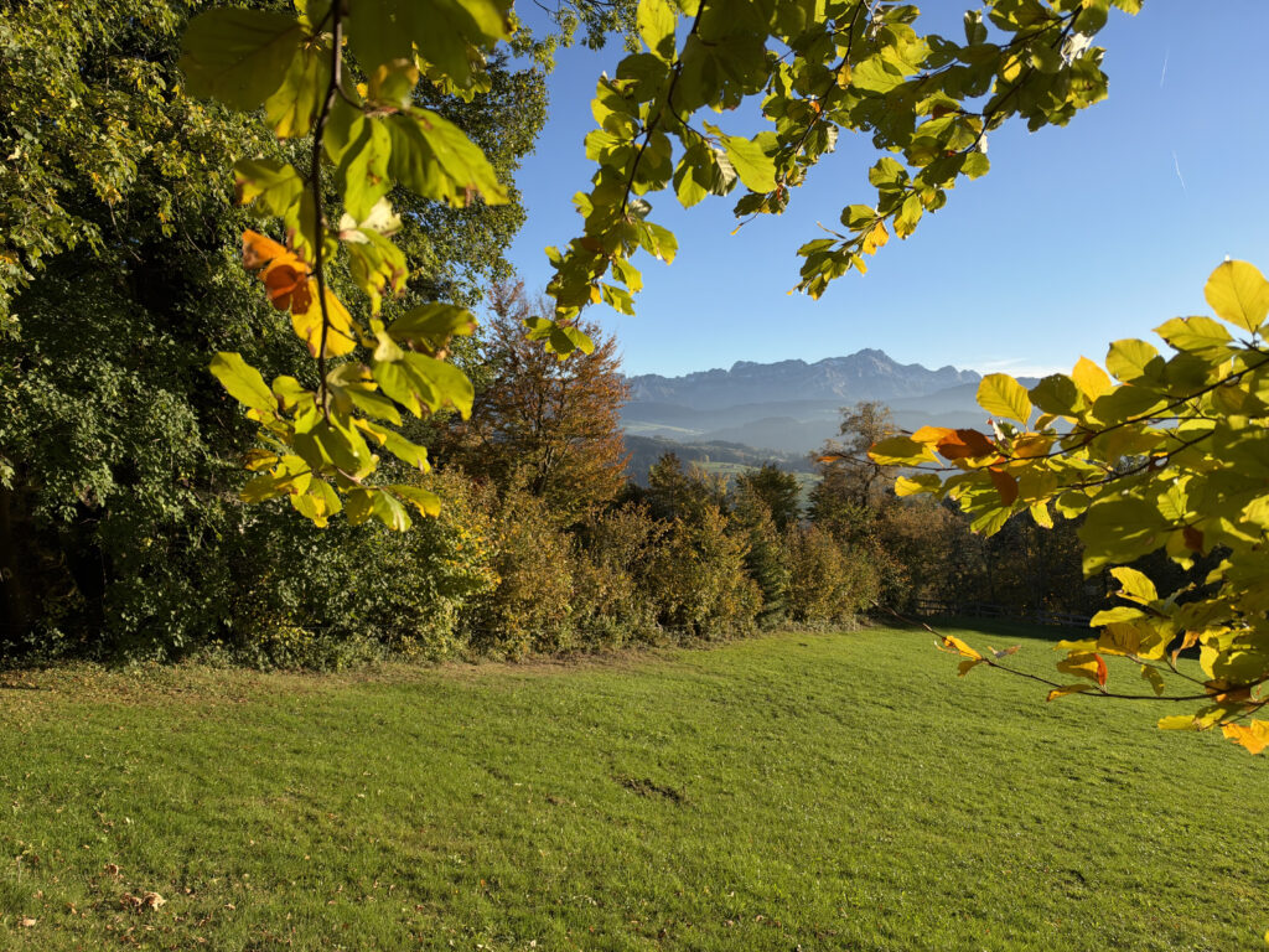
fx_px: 880
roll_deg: +0.6
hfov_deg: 71.6
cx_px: 634
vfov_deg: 56.8
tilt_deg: -2.5
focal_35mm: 24
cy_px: 476
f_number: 1.8
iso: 64
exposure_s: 1/4329
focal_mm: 6.93
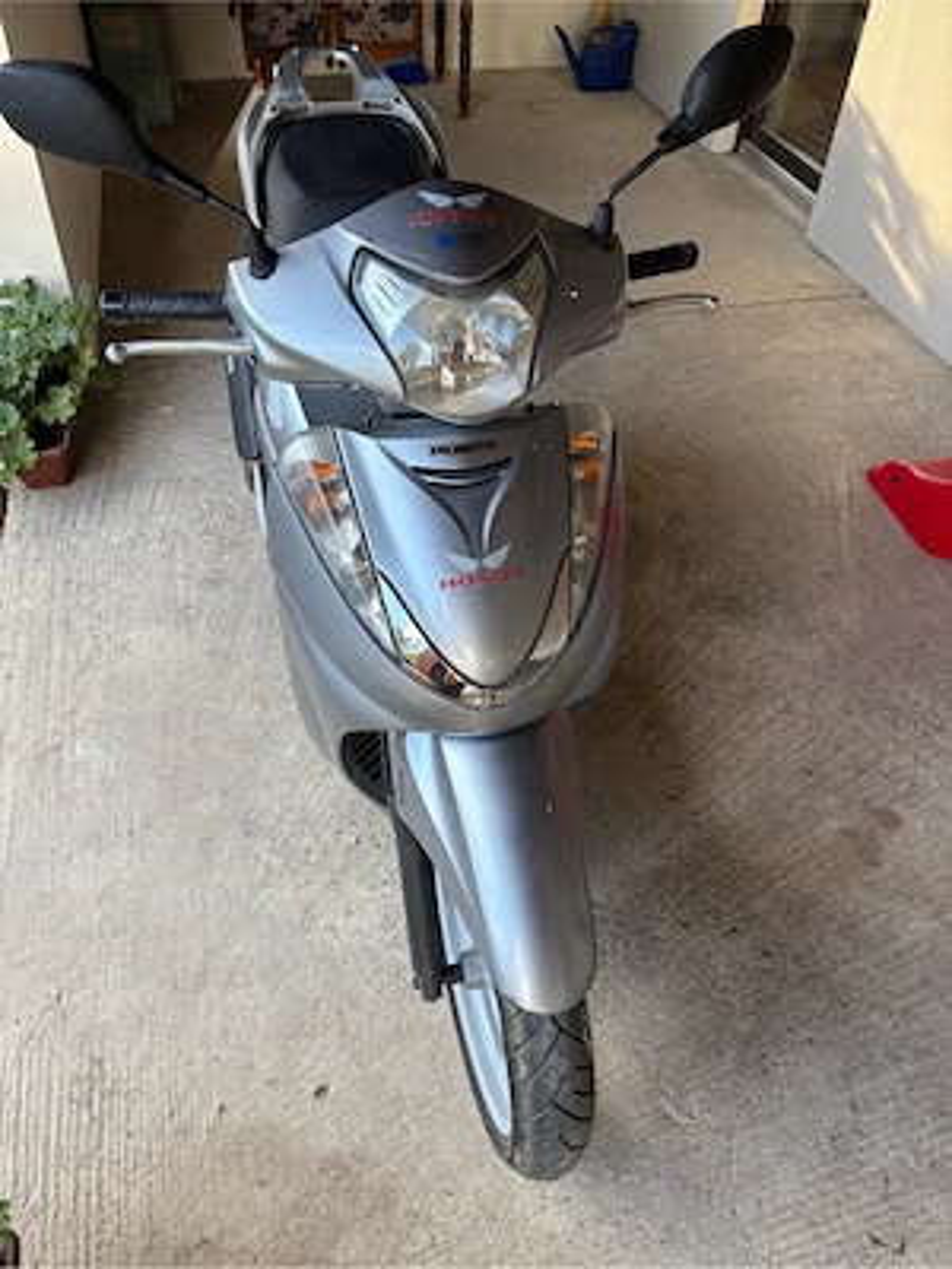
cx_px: 476
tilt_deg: -44.2
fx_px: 953
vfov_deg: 67.3
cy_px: 634
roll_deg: -2.7
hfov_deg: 53.1
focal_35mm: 26
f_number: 1.6
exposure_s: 1/122
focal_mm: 5.96
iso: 64
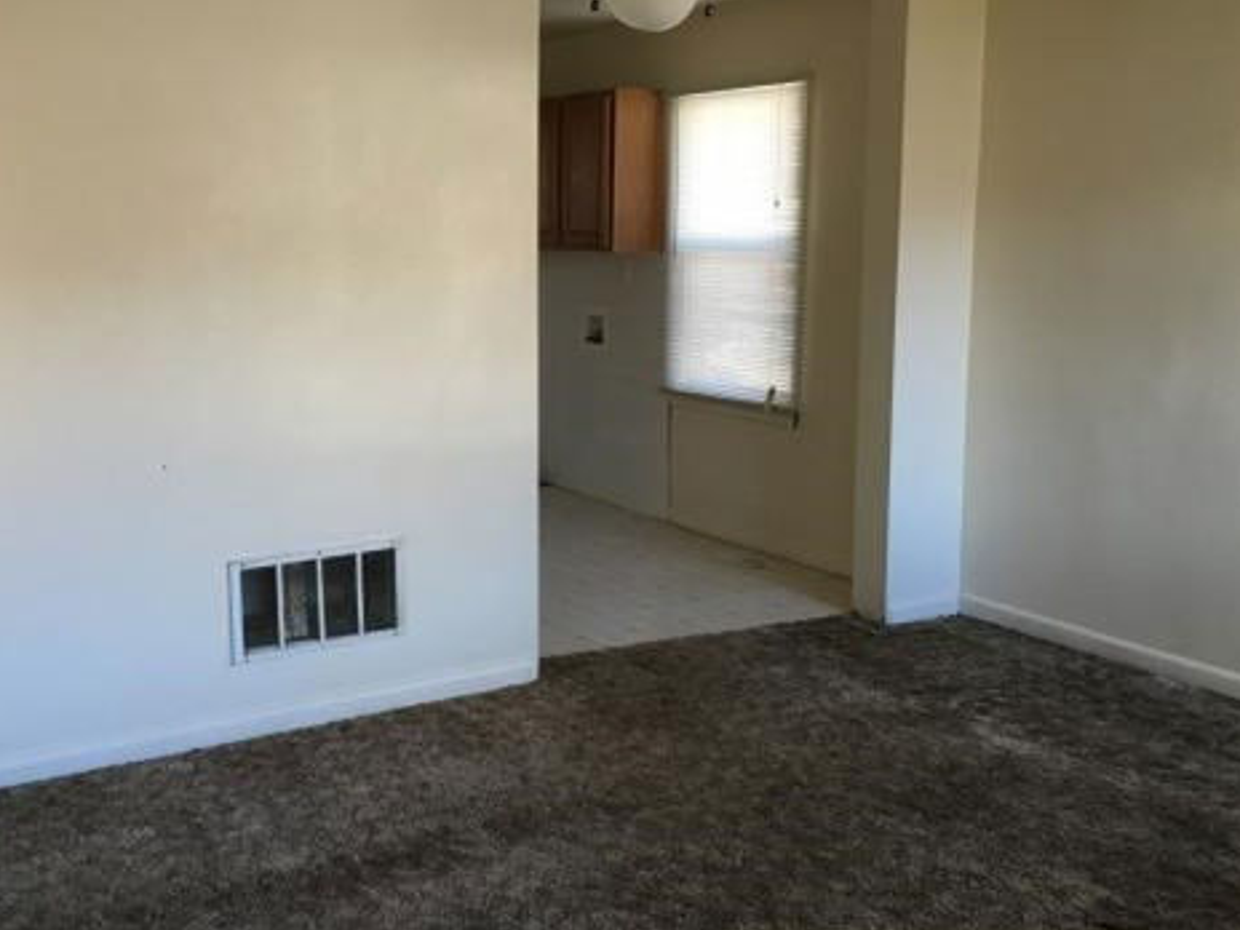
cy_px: 401
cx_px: 465
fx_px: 1433
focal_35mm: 40
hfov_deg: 46.4
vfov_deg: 35.9
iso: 40
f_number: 2.2
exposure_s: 1/30
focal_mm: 4.15
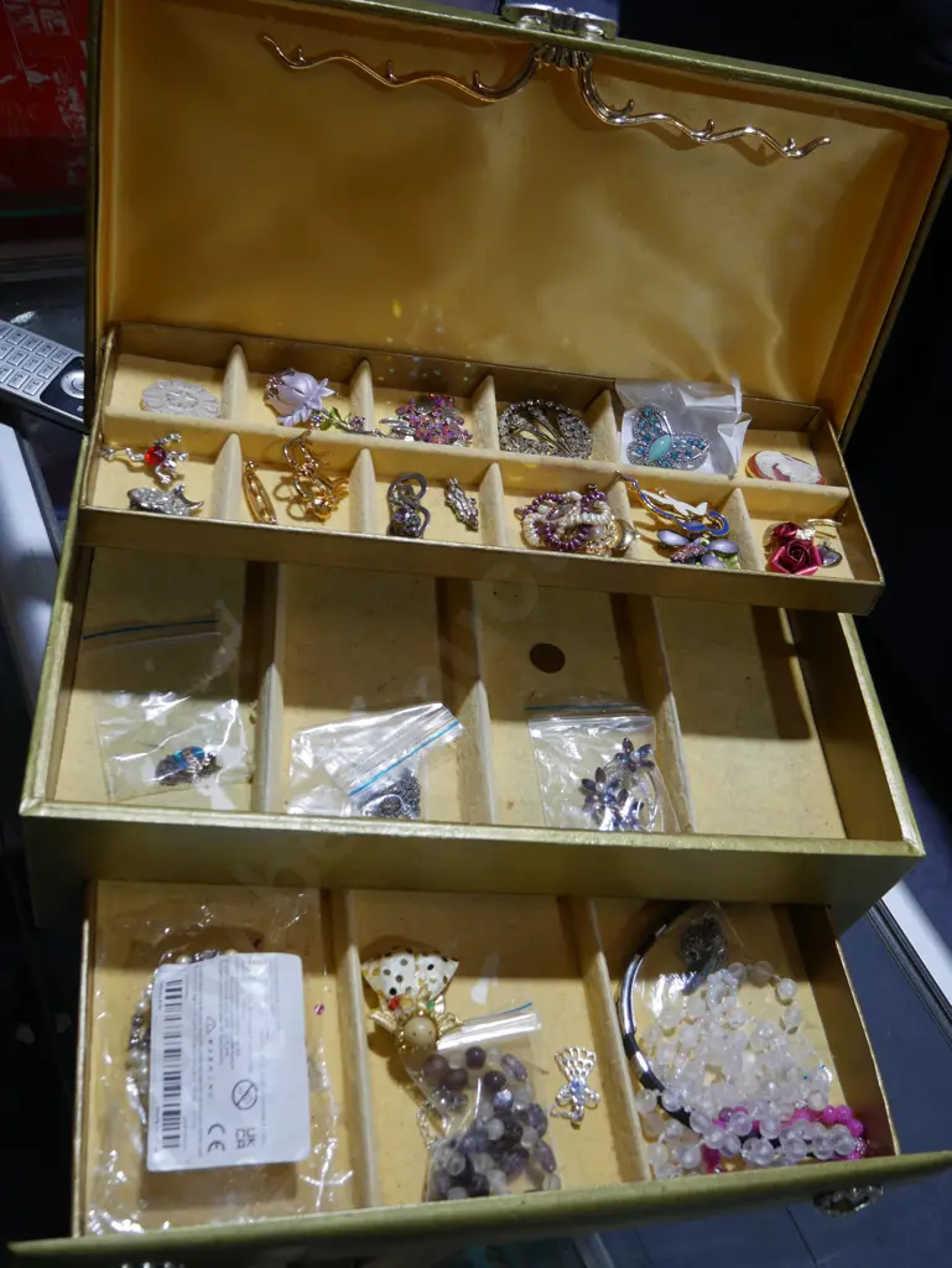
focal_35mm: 34
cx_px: 476
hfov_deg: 41.8
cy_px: 634
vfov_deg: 53.9
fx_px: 1246
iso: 200
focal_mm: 17
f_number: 4
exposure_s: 1/100
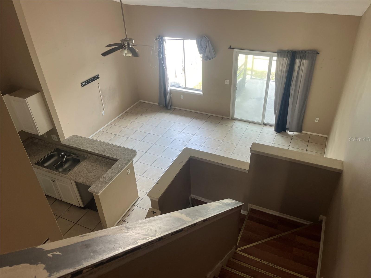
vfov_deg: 53.1
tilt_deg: -32.2
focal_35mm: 26
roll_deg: +3.3
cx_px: 186
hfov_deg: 67.3
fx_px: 279
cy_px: 139
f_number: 1.6
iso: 125
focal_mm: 5.1
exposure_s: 1/112
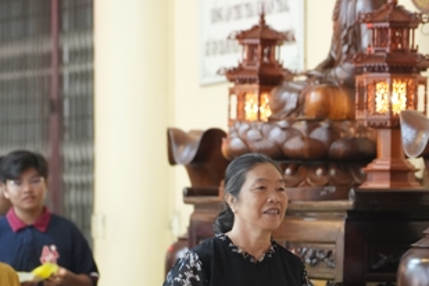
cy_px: 213
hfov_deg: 8.2
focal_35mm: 250
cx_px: 297
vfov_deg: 5.5
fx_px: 2979
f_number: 2.8
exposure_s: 1/100
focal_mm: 119
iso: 4000
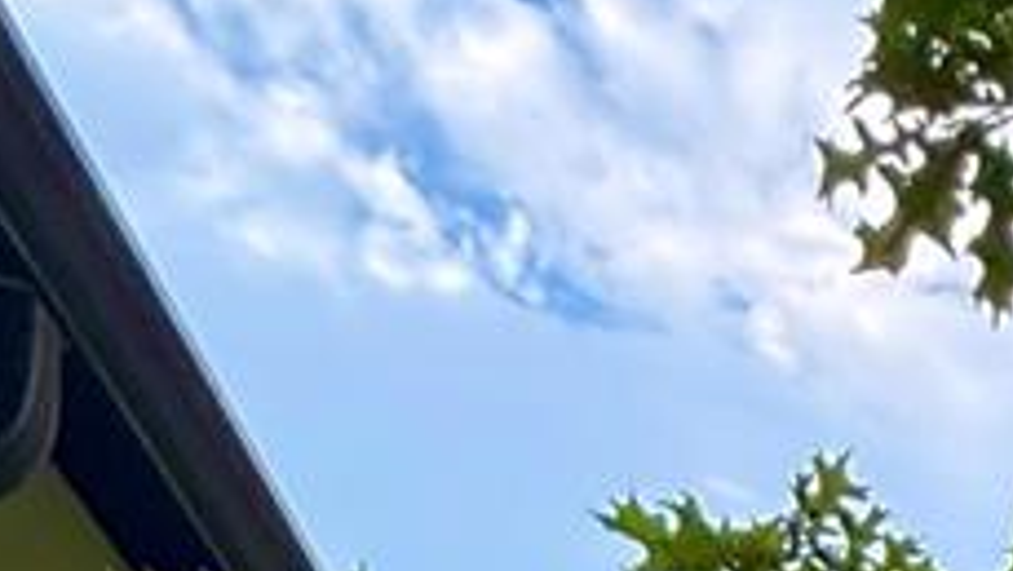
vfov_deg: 9.9
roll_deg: +0.0
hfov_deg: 20.3
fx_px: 2150
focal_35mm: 80
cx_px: 1743
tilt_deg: -2.9
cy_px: 1855
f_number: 2.2
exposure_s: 1/510
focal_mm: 2.22
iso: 64
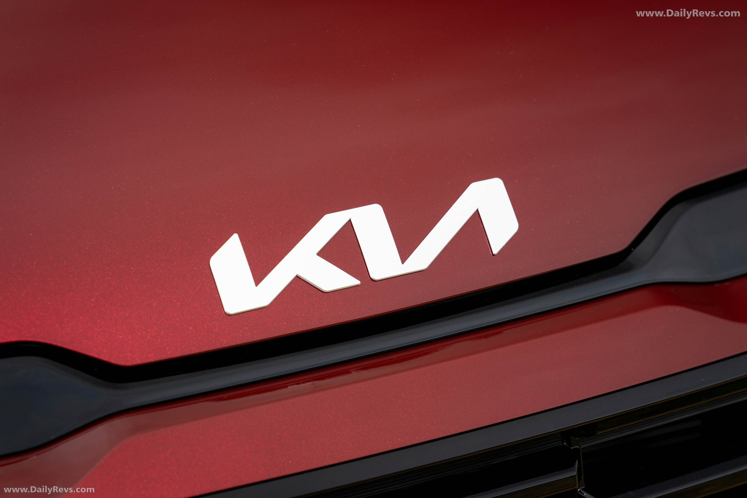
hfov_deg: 13.7
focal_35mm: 150
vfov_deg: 9.1
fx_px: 3112
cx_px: 374
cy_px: 249
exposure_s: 1/200
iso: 400
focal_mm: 150
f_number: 5.6
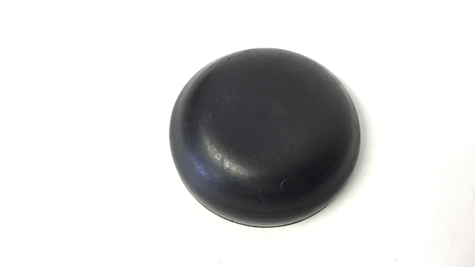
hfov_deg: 58.0
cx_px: 238
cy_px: 128
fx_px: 428
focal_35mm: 34
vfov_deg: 34.6
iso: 64
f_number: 2.4
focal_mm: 3.3
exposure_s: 1/30
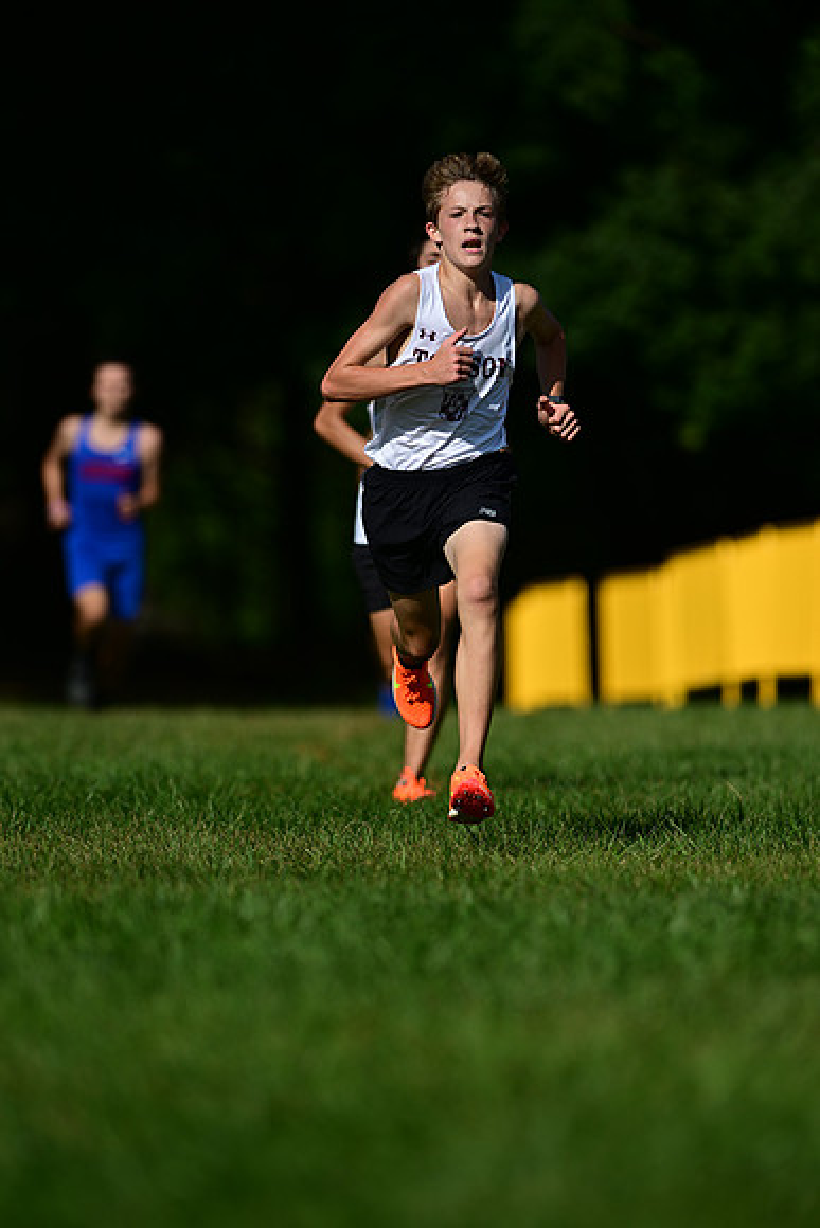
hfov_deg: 4.6
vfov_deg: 6.9
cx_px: 410
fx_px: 10243
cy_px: 614
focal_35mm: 300
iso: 64
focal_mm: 300
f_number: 2.8
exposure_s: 1/2500
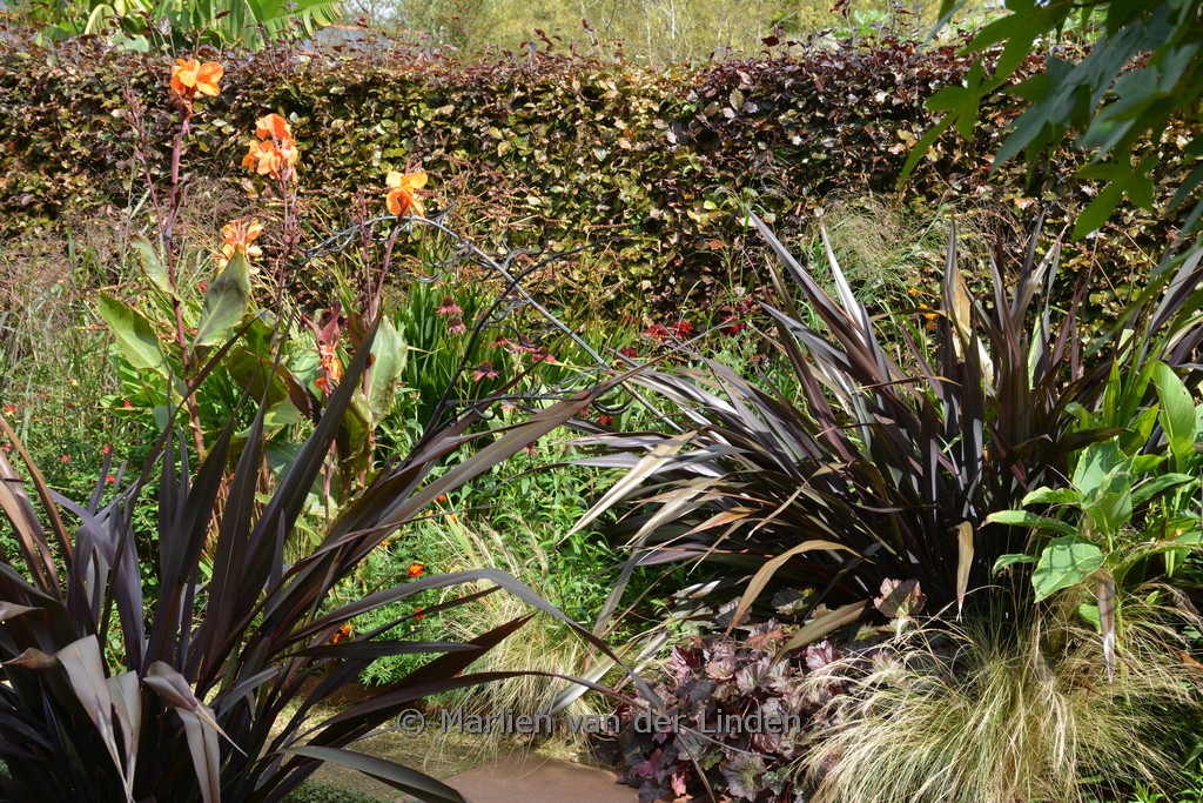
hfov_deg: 31.9
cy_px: 402
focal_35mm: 63
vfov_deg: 21.6
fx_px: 2105
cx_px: 602
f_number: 8
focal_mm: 42
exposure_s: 1/250
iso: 200
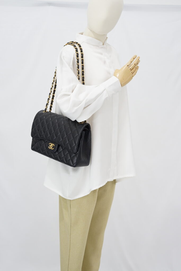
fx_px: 377
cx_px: 90
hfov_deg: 27.0
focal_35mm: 50
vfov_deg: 39.6
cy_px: 136
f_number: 6.3
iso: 640
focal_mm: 50
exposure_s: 1/10
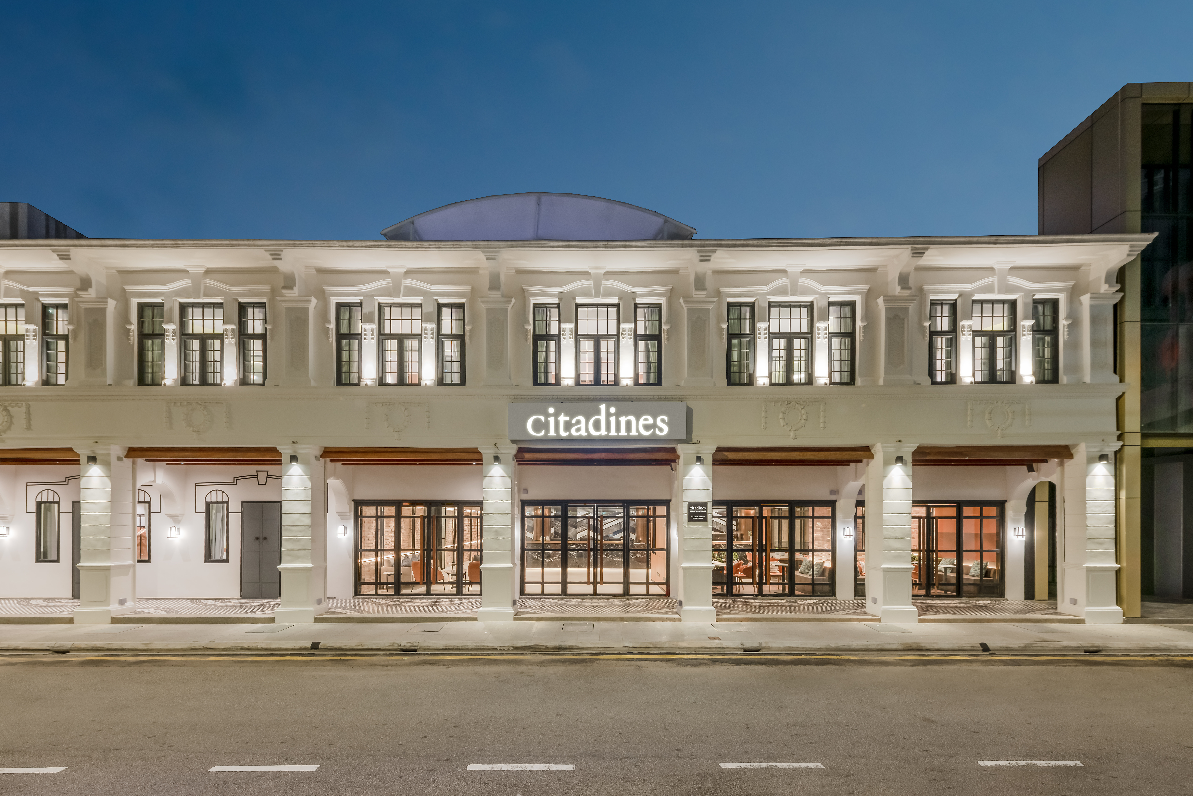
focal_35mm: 14
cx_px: 596
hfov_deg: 104.3
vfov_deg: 81.2
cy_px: 398
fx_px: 464
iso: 400
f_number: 13
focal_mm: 14
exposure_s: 1/2
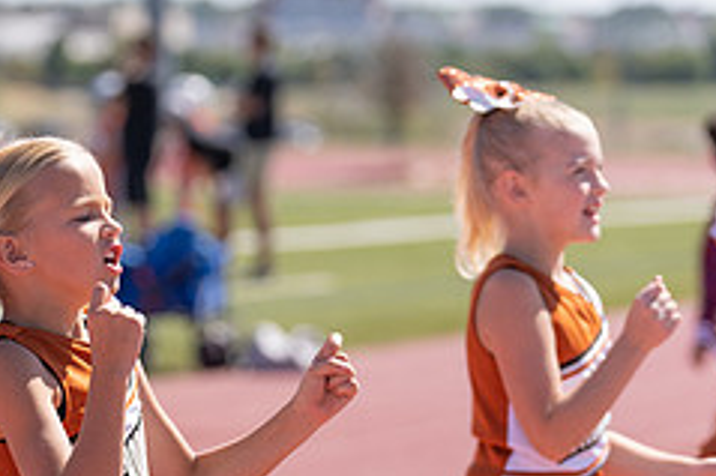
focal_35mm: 316
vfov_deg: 4.3
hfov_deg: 6.5
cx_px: 42
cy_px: 519
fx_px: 6280
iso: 125
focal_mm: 130
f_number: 3.5
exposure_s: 1/1600
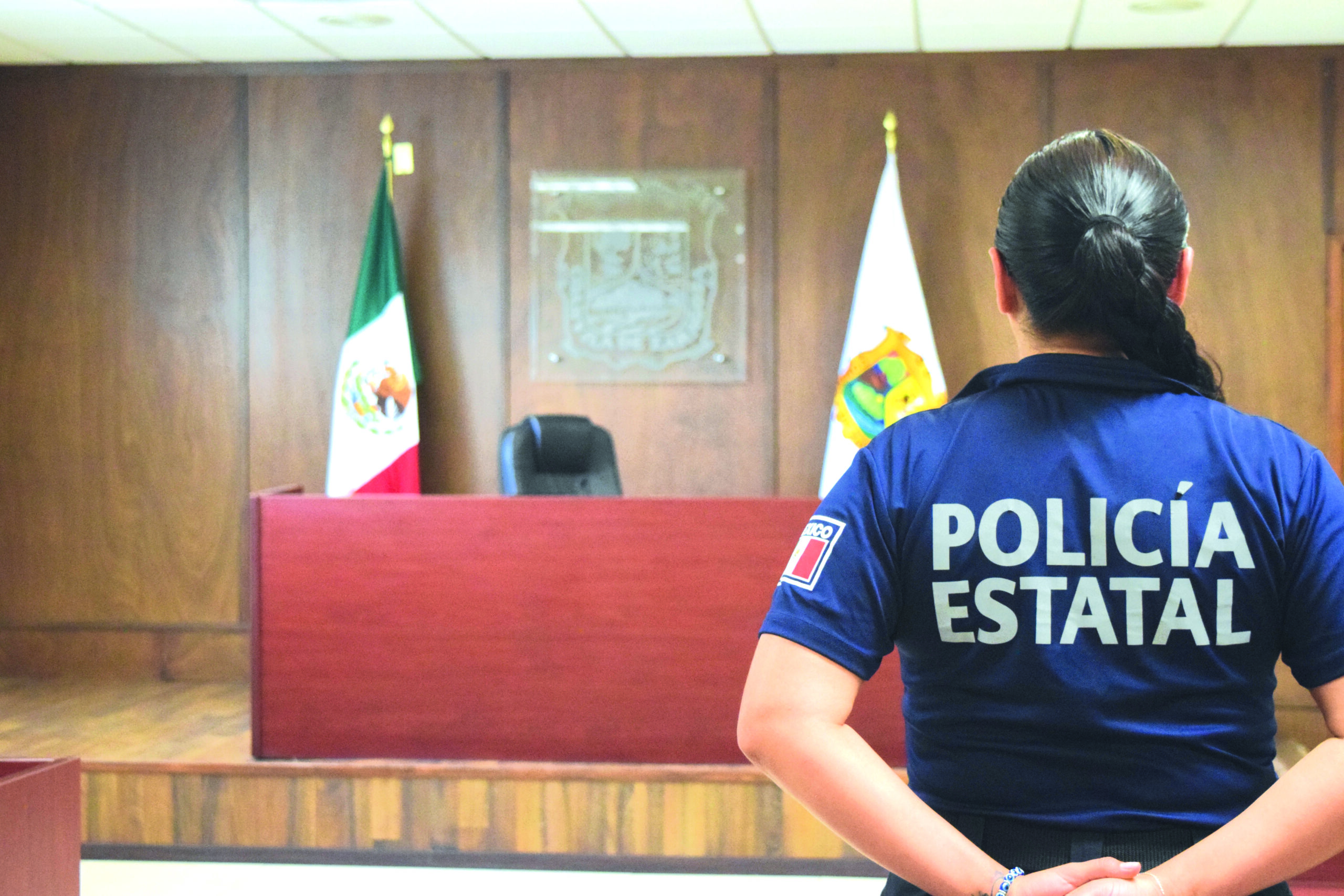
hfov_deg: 29.9
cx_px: 672
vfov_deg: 20.2
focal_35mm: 68
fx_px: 2520
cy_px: 448
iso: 3600
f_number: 5
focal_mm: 45
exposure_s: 1/60
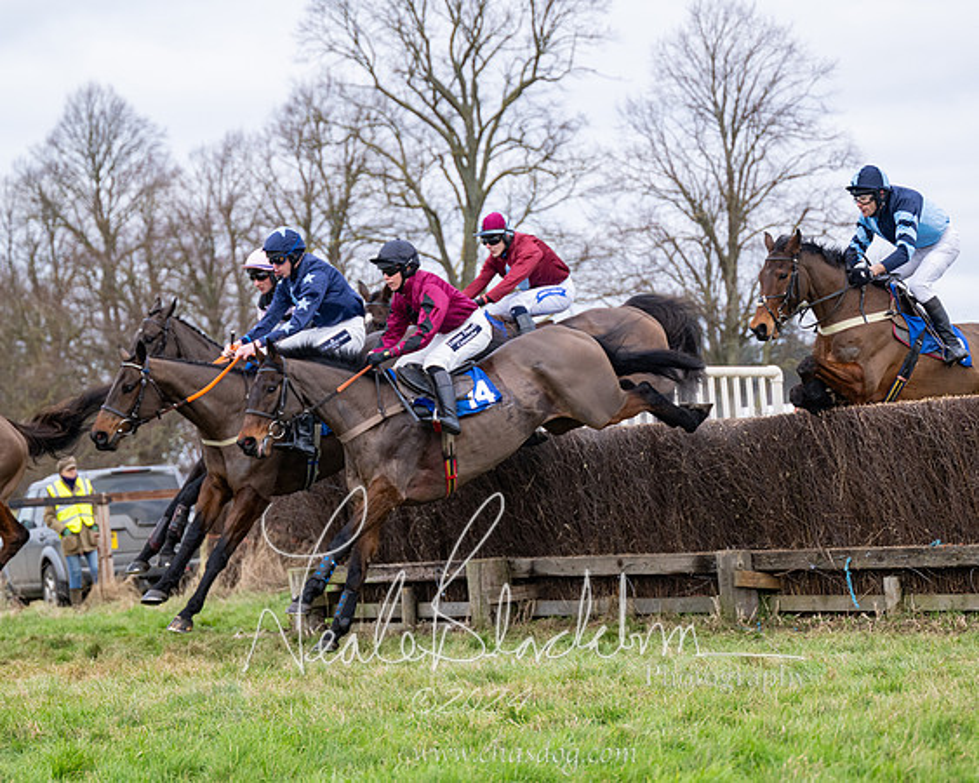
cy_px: 376
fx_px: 3761
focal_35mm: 130
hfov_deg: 14.8
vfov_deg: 11.9
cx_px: 522
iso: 800
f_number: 4
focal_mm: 101
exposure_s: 1/1000
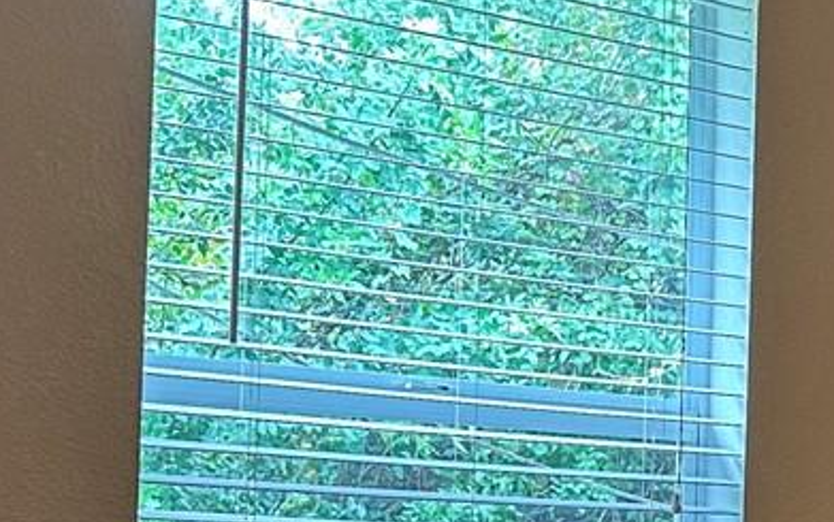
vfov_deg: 12.5
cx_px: 1205
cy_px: 486
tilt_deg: +3.0
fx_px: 2366
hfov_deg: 18.1
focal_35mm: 104
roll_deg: -0.6
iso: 200
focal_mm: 6.86
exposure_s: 1/120
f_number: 1.78
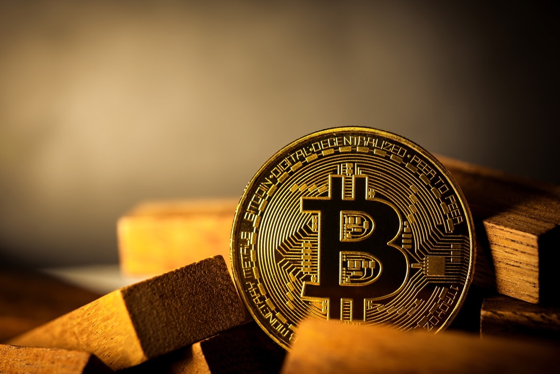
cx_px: 280
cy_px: 187
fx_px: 934
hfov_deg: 33.4
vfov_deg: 22.6
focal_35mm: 60
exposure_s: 1/100
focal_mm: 60
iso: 400
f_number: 8
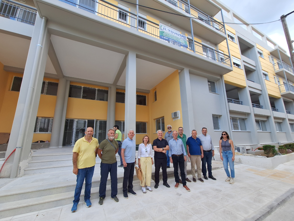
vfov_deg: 89.9
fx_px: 110
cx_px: 147
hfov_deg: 106.2
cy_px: 110
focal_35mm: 13
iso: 40
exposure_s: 1/278
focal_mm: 1.7
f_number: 2.2
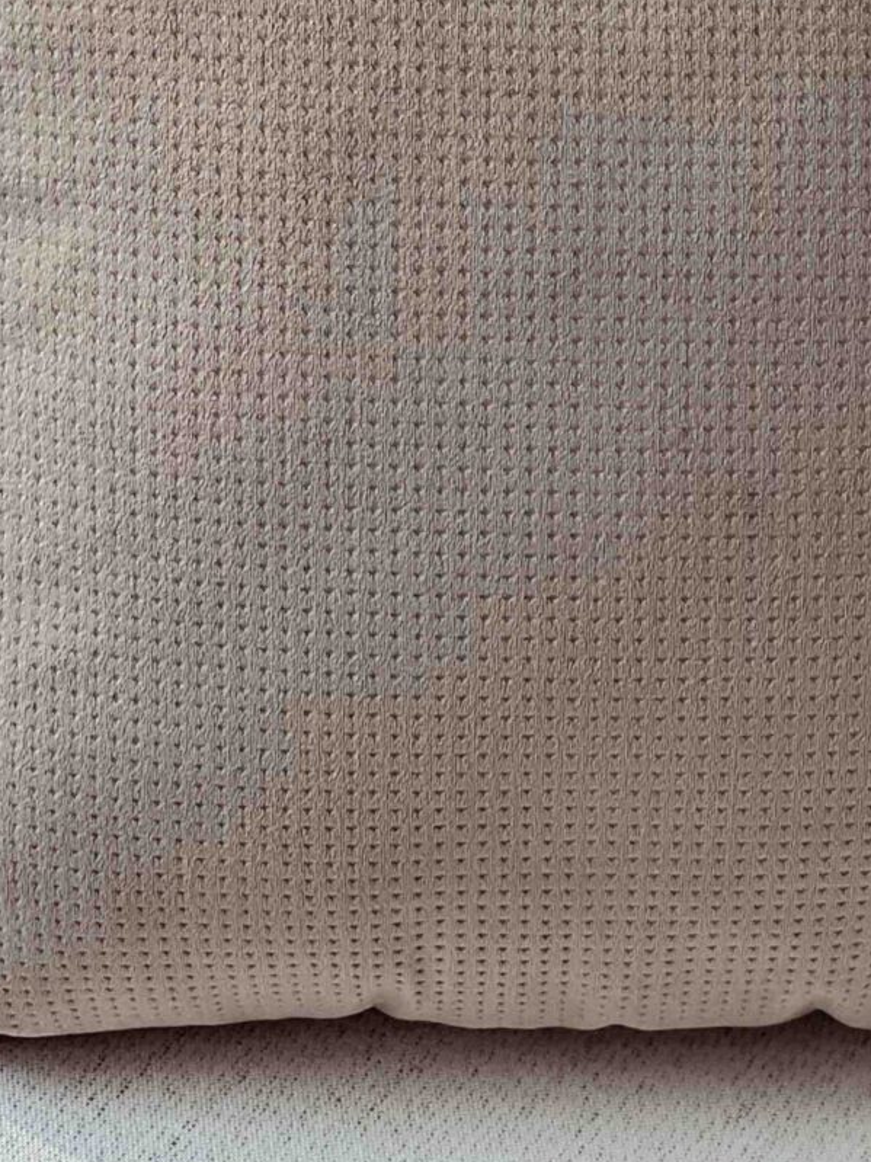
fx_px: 4195
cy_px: -32
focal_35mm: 125
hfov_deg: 11.8
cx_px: 733
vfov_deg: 15.4
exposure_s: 1/122
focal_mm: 6
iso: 50
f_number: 2
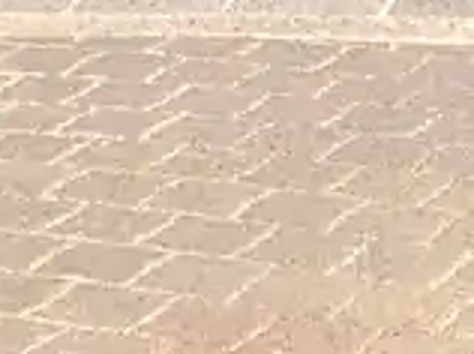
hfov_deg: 8.7
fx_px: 3022
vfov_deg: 6.4
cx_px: 762
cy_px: 822
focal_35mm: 221
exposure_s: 1/1163
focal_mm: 4.28
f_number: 2.4
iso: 50
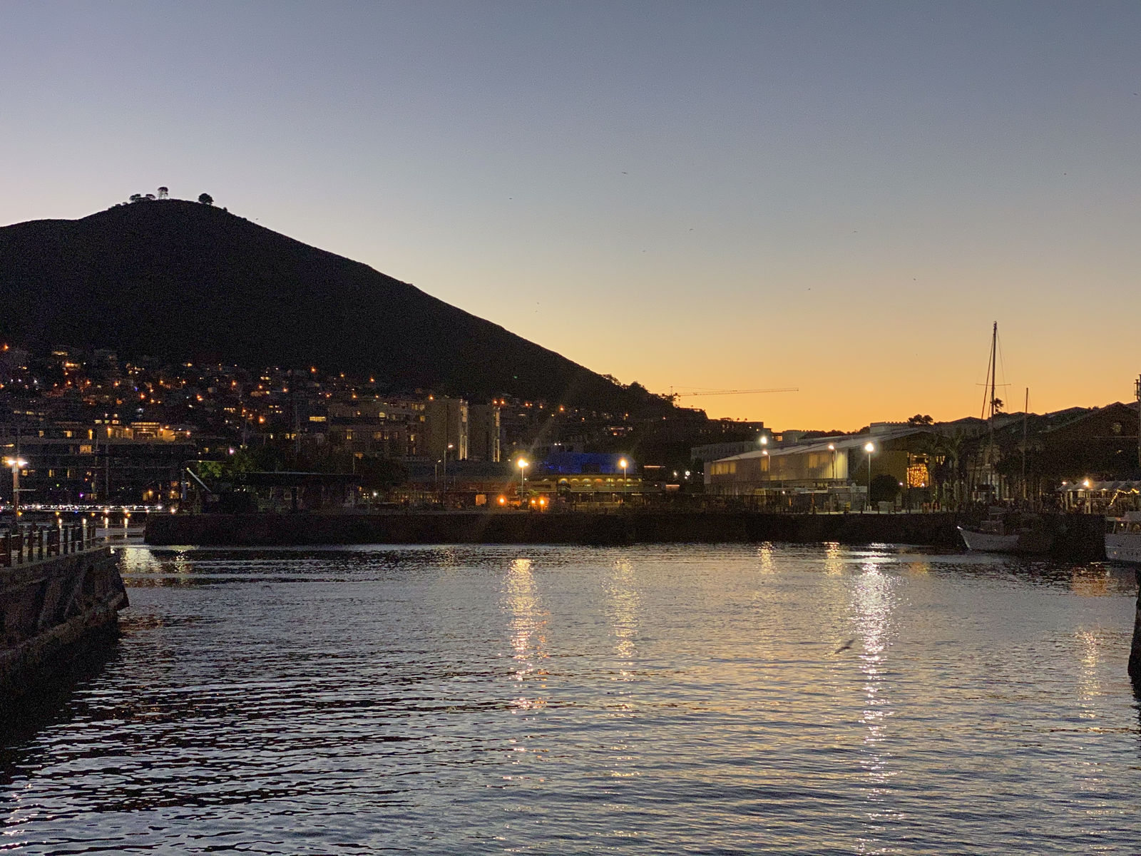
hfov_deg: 36.8
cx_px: 570
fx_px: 1714
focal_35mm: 52
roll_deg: -0.4
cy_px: 428
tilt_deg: +3.0
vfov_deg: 28.0
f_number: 2
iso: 500
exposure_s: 1/50
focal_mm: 6
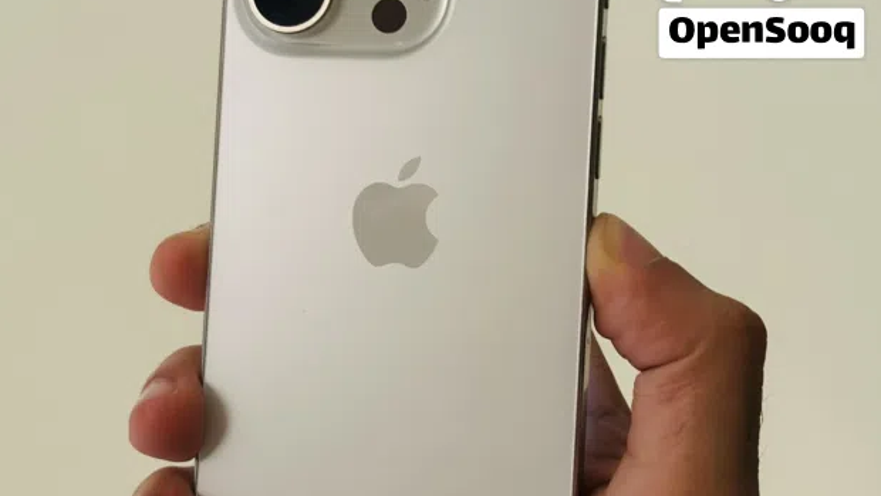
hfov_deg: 38.5
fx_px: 1262
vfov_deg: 22.2
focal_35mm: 54
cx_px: 445
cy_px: 263
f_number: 1.78
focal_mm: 6.86
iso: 500
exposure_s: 1/33
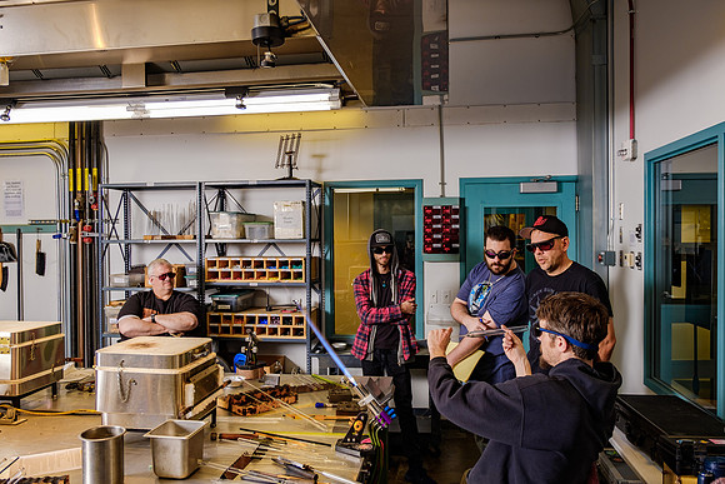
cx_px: 362
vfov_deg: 47.0
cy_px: 242
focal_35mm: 28
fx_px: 557
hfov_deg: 66.1
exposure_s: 1/125
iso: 200
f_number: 2.8
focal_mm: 18.2
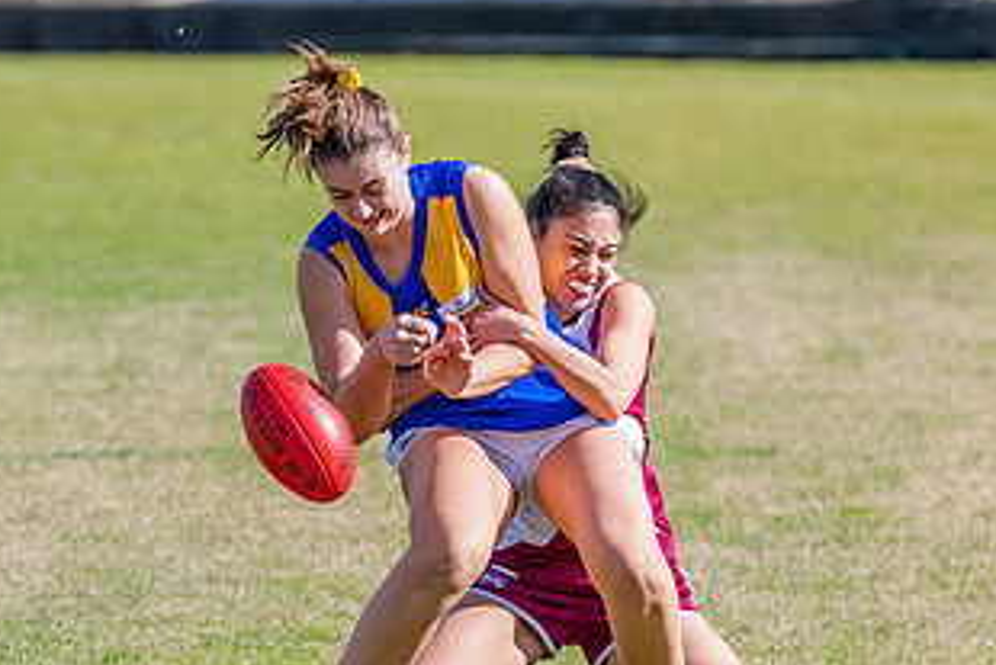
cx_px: 410
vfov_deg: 1.5
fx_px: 24966
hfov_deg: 2.3
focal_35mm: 902
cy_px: 278
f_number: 9
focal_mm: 380
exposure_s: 1/1600
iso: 800
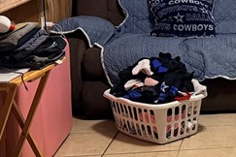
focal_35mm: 105
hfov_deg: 17.9
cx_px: 324
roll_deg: +1.1
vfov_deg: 12.9
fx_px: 688
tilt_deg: -6.0
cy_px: 1
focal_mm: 6.76
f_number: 1.78
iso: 400
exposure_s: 1/60
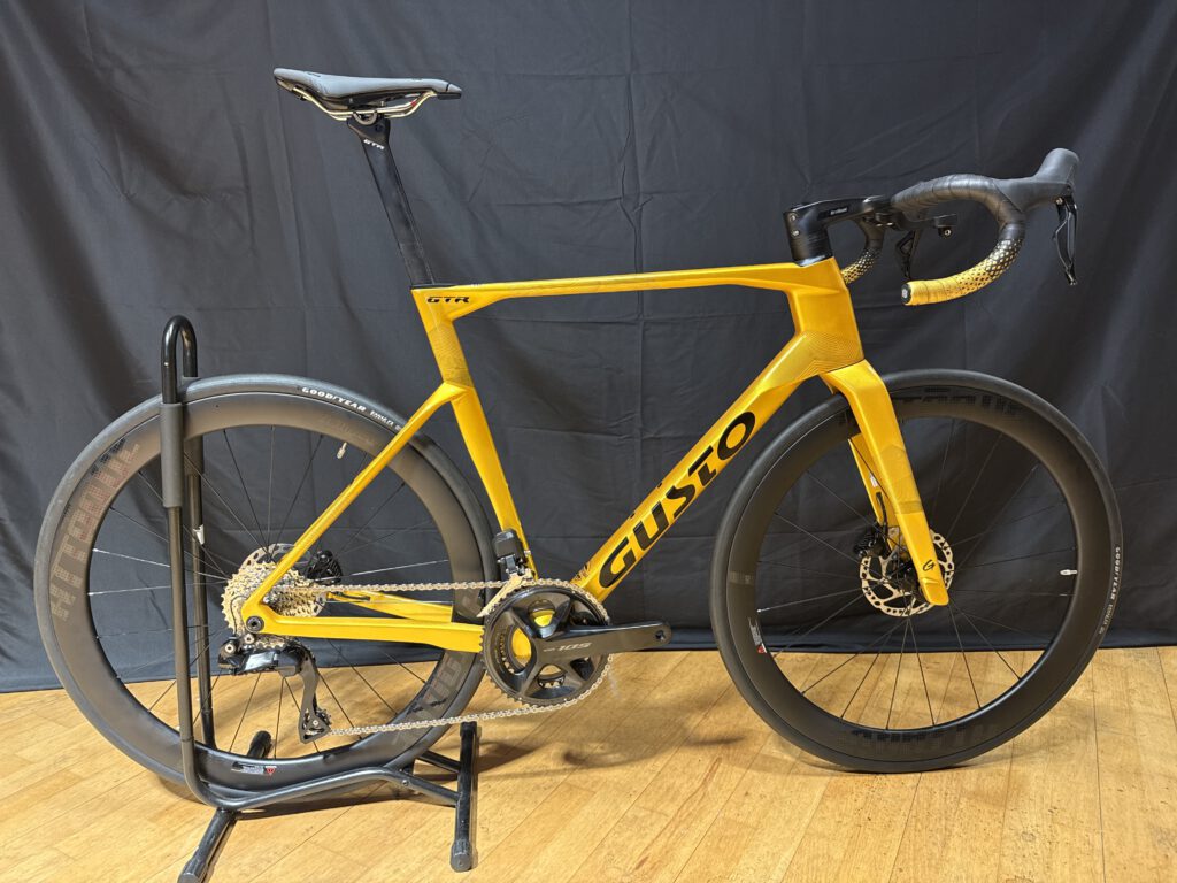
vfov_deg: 56.8
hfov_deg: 71.6
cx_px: 588
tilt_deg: -10.3
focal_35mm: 24
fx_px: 816
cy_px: 442
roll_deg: +0.8
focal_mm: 6.76
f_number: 1.78
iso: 200
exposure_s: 1/50
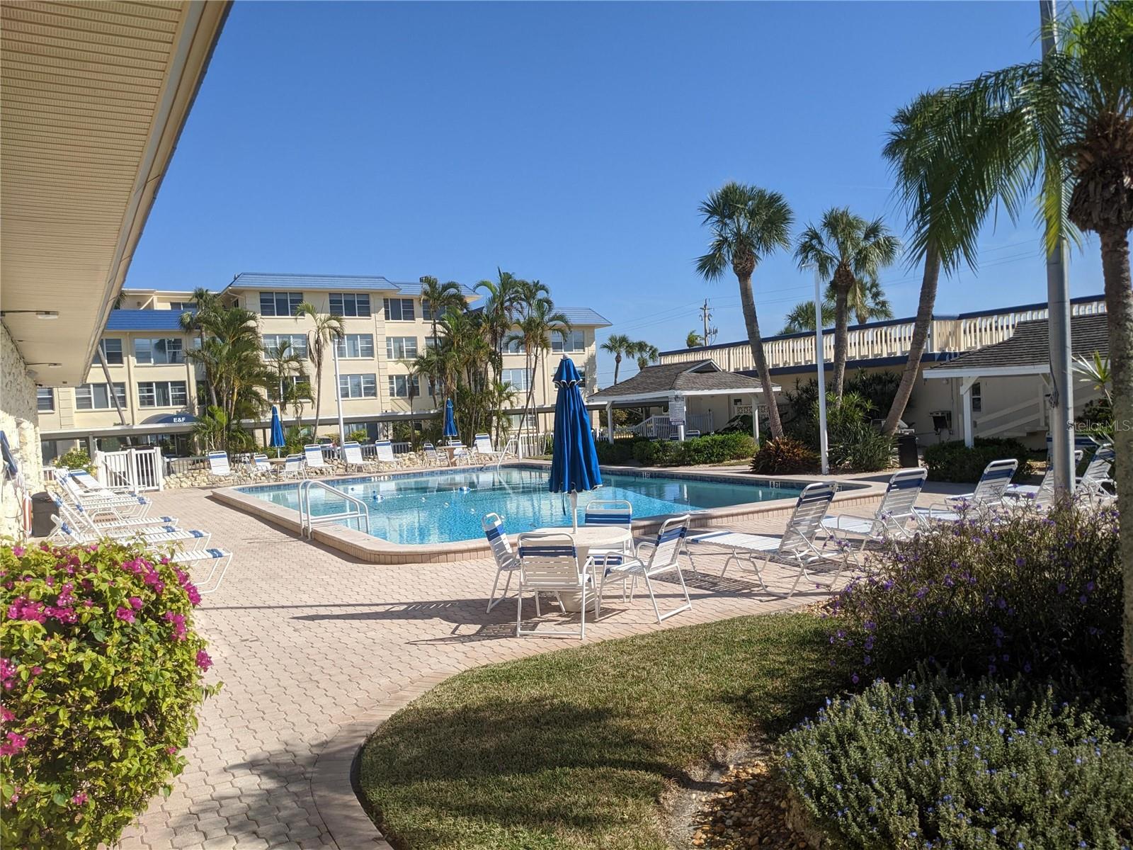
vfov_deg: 51.4
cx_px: 566
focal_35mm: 27
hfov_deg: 65.3
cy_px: 425
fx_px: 884
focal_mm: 4.38
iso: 59
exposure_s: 1/4695
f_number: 1.73
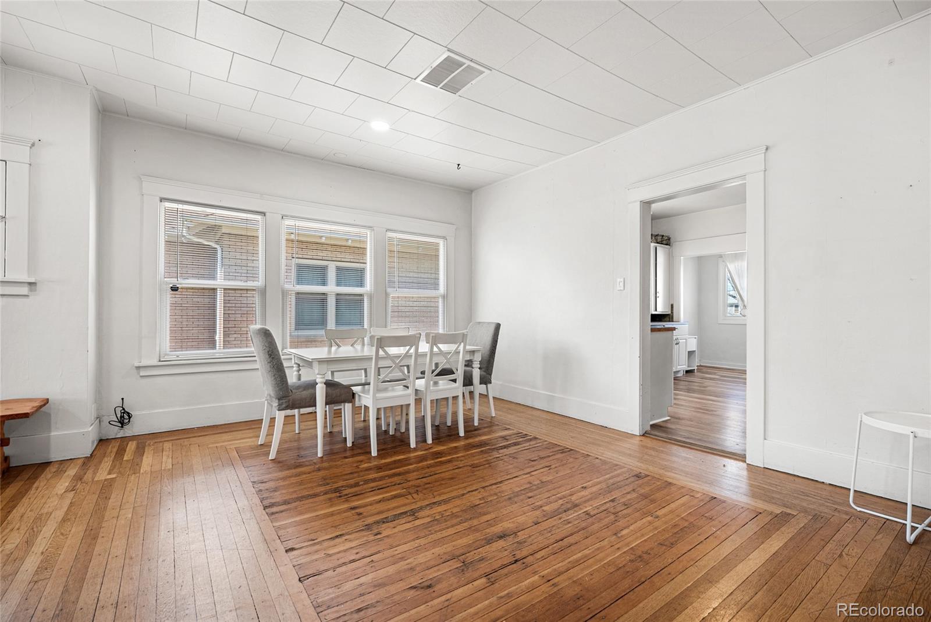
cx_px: 466
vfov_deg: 73.8
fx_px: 414
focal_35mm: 16
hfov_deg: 96.7
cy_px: 311
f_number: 8
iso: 200
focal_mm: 16
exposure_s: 1/2
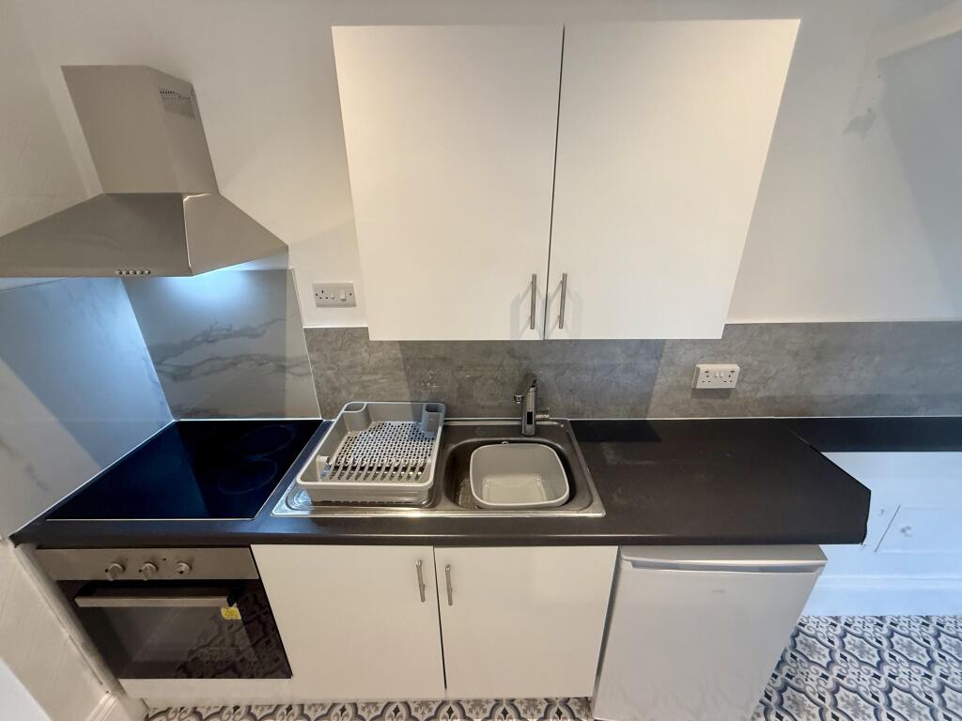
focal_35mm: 14
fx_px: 389
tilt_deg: -22.0
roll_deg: +0.9
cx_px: 481
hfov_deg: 102.1
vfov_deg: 85.7
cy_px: 360
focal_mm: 2.22
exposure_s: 1/100
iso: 250
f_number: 2.2
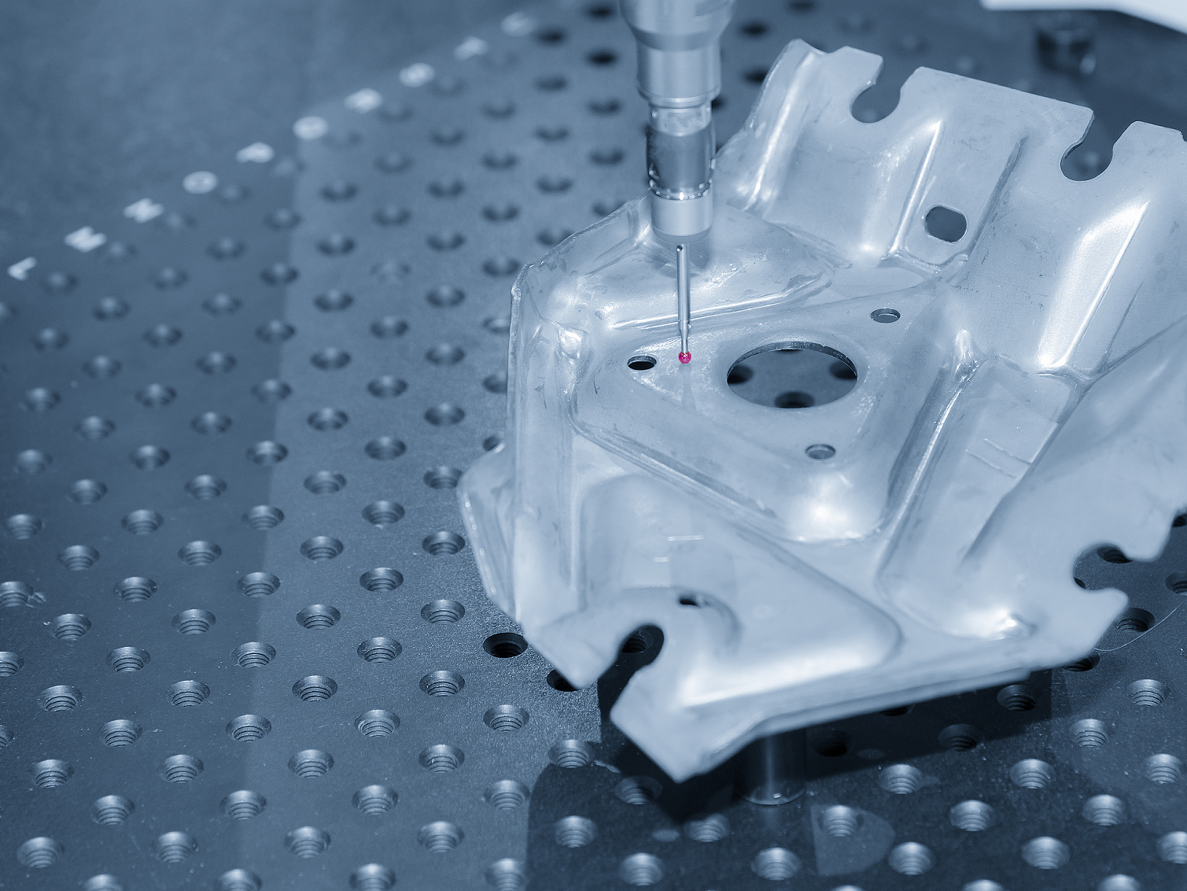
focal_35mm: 130
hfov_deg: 15.2
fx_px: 4458
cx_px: 562
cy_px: 446
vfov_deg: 11.4
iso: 1250
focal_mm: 120
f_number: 5.6
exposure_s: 1/50
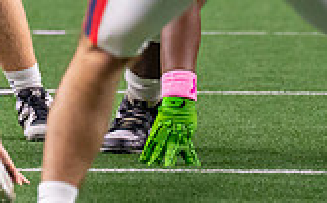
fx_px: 10388
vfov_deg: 1.1
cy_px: -301
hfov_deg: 1.8
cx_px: -133
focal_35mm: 1168
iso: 2500
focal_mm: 200
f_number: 2.8
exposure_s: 1/1000
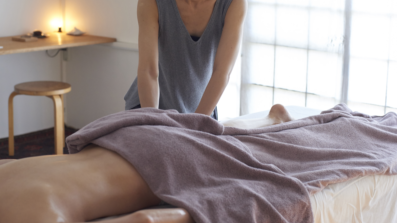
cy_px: 94
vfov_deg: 17.7
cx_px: 161
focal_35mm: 68
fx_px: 716
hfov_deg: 30.9
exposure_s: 1/80
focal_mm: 50
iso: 1600
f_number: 4
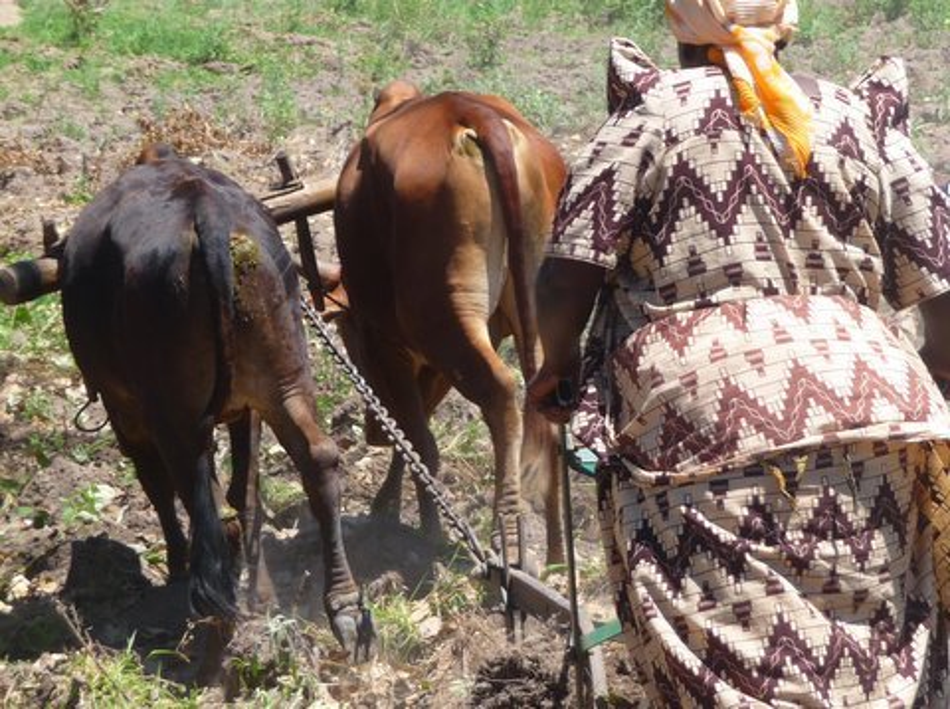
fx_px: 3506
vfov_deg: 11.5
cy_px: 354
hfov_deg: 15.4
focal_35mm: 128
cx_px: 475
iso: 100
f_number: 4.7
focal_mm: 21.8
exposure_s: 1/320
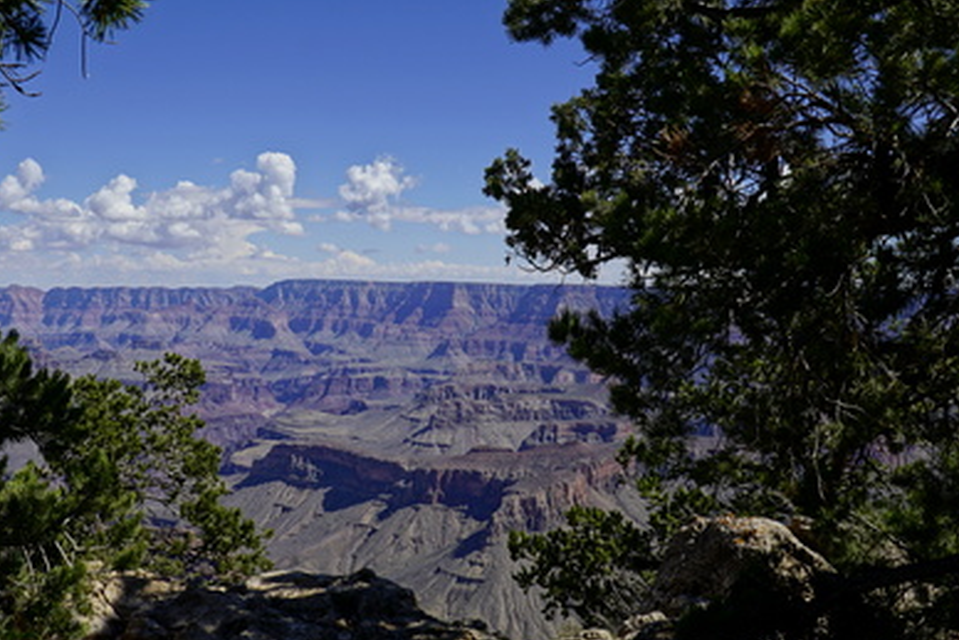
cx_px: 423
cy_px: 341
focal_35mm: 39
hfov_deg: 49.4
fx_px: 1039
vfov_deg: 34.2
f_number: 8
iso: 100
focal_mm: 18
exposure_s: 1/500
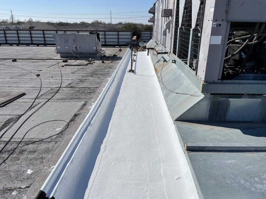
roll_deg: +0.0
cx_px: 133
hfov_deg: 67.3
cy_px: 100
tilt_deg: -20.4
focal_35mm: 26
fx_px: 200
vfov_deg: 53.1
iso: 32
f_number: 1.6
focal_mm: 4.2
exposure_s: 1/10753
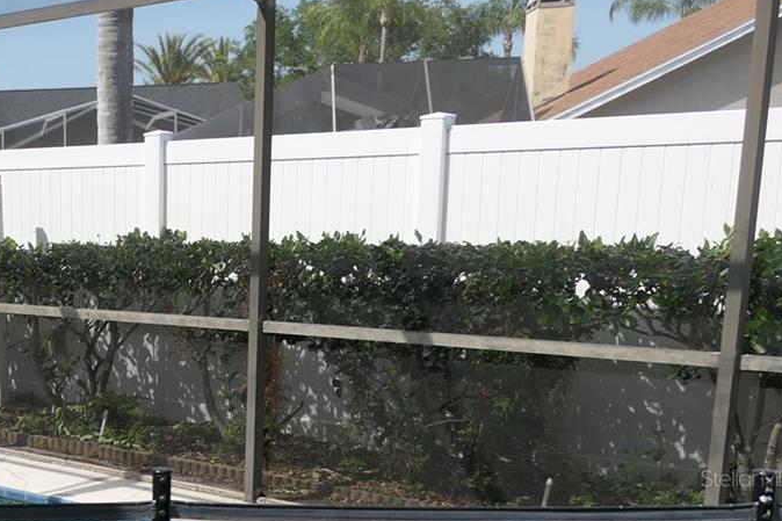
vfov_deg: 23.1
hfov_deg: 30.5
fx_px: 1238
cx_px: -124
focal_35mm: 57
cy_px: 478
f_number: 2.8
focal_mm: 8.8
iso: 125
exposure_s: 1/1300
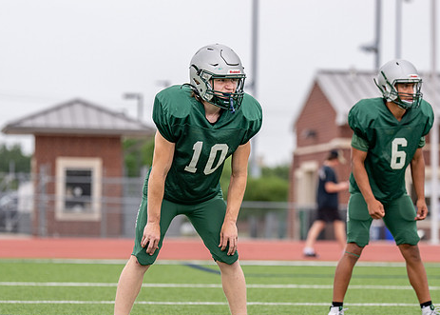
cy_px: 198
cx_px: 250
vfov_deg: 6.9
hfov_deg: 9.6
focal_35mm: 210
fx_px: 2625
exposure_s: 1/2500
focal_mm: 130
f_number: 2.8
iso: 250
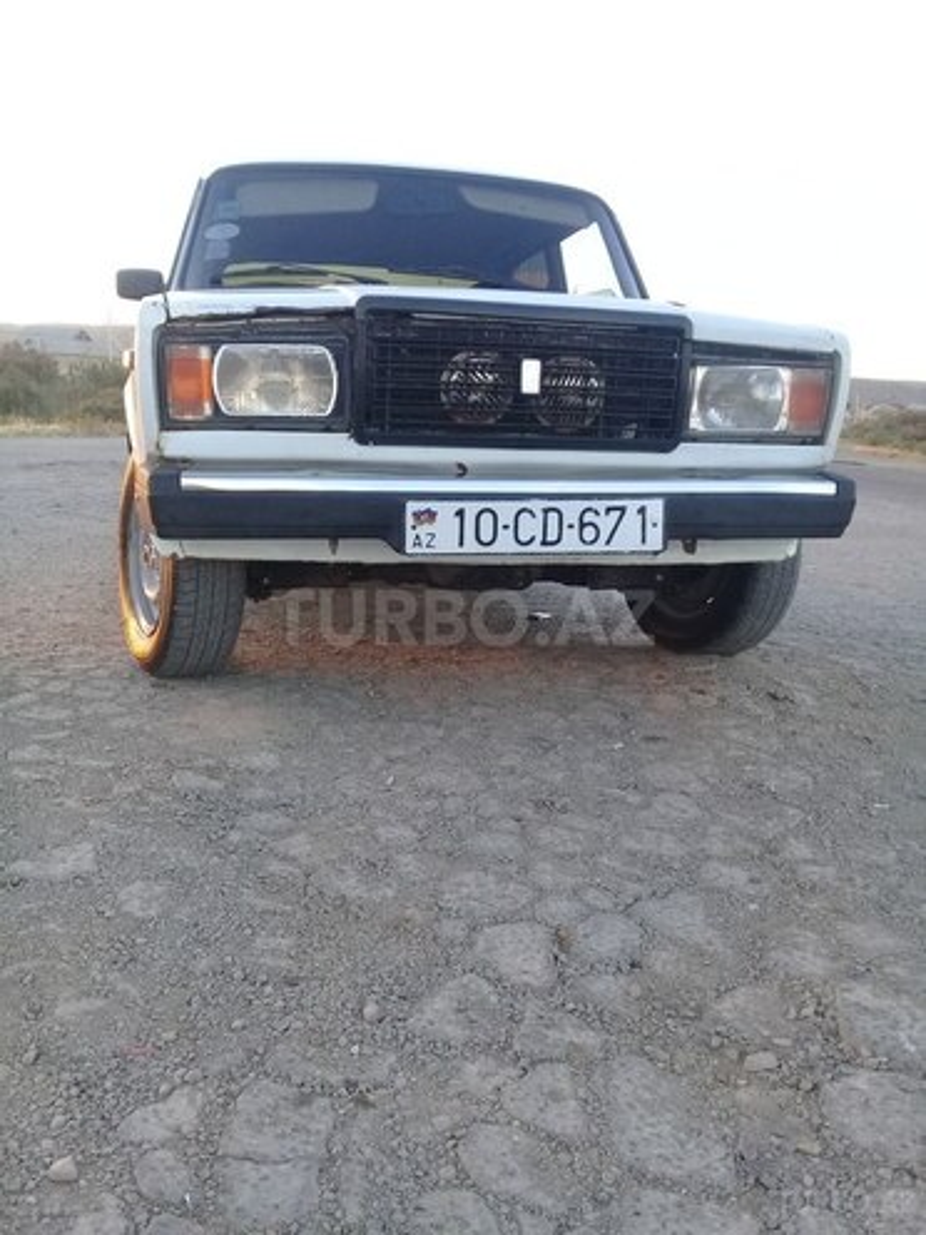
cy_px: 618
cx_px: 463
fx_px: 1106
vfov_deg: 58.4
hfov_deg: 45.4
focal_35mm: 31
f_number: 2.2
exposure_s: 1/50
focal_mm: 3.3
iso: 50
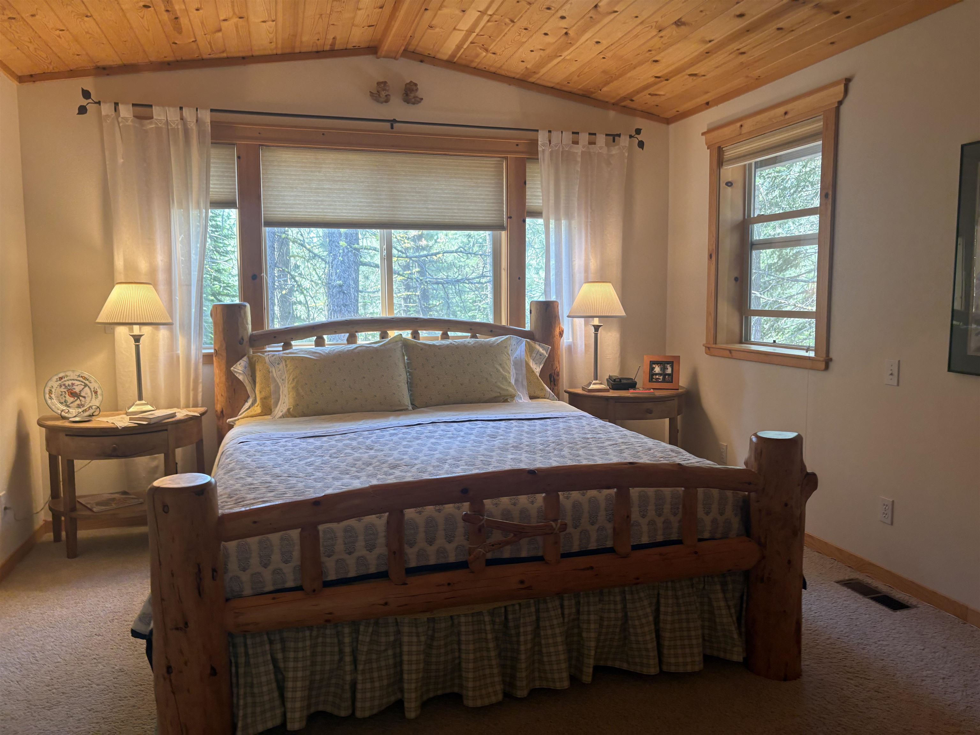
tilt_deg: -3.2
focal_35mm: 26
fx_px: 736
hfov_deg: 67.3
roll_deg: +1.7
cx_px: 490
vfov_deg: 53.1
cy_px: 368
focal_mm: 5.96
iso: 80
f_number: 1.6
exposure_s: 1/60
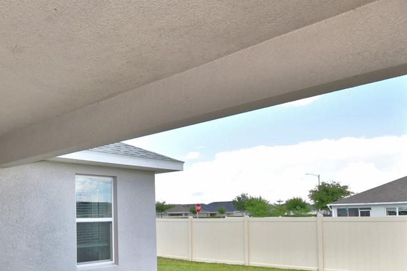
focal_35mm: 33
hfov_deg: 54.8
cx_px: 107
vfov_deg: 39.0
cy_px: 202
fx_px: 373
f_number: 5
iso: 100
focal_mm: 10
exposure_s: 1/250
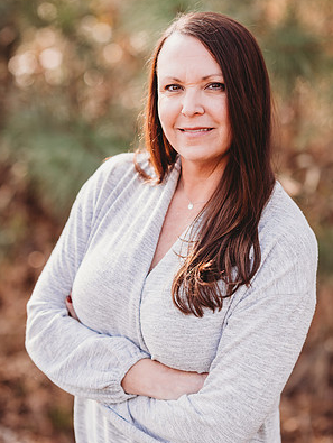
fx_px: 1191
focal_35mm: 93
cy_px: 200
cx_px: 166
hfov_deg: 15.9
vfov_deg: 21.1
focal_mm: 85
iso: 100
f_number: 2.2
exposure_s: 1/320
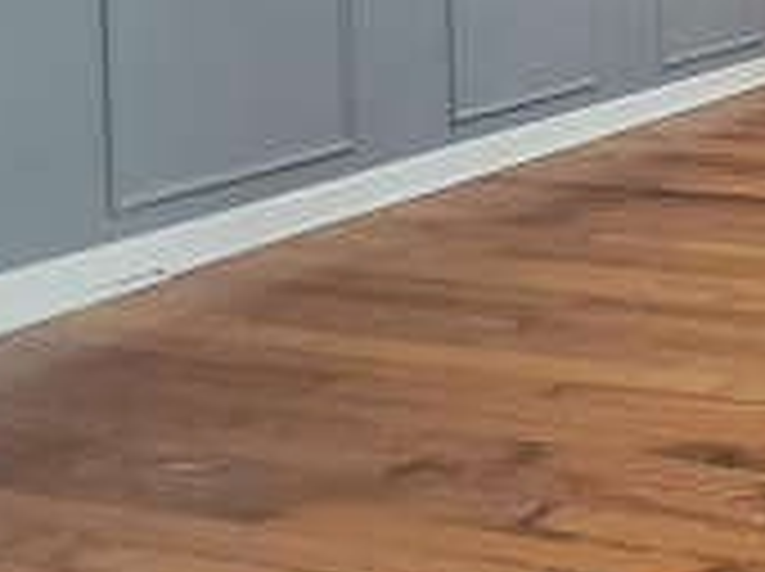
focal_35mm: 51
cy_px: -108
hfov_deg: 23.7
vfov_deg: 25.6
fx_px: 1125
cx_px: 1298
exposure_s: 1/30
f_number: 2.2
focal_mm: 2.2
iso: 500
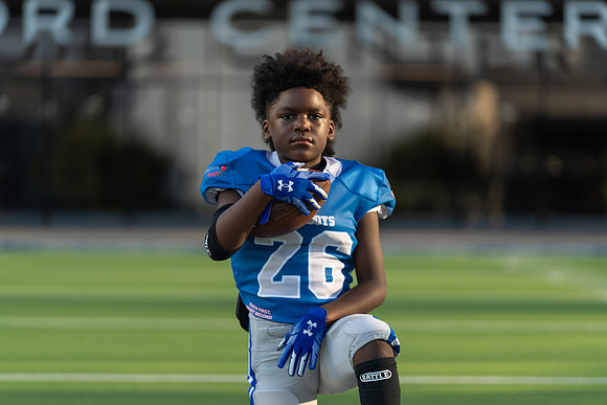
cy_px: 202
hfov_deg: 12.3
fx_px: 2816
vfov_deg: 8.2
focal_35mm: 167
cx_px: 304
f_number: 2.8
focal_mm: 167
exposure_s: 1/640
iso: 100
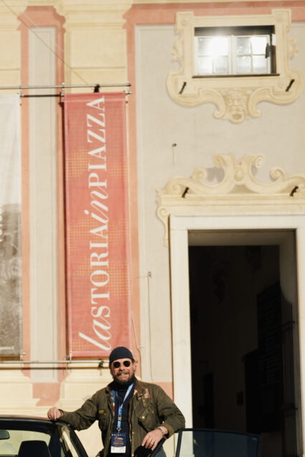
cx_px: -9
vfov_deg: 28.2
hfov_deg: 18.9
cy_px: 373
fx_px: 889
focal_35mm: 70
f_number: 2.8
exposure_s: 1/1600
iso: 100
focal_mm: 32
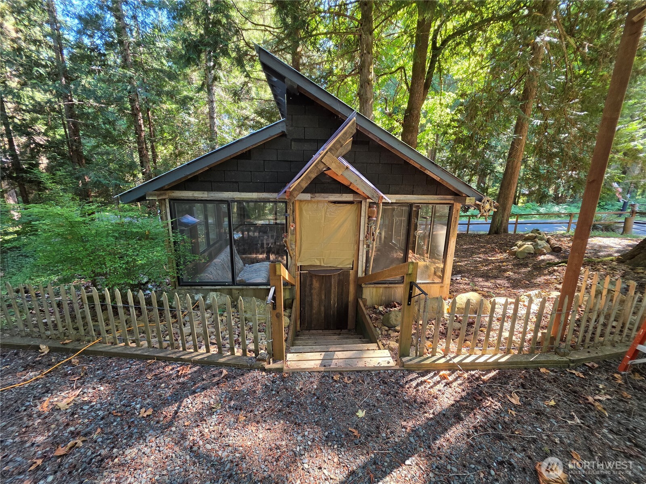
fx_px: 243
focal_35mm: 13
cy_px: 242
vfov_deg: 89.9
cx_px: 323
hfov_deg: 106.2
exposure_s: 1/120
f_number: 1.9
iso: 160
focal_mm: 2.2
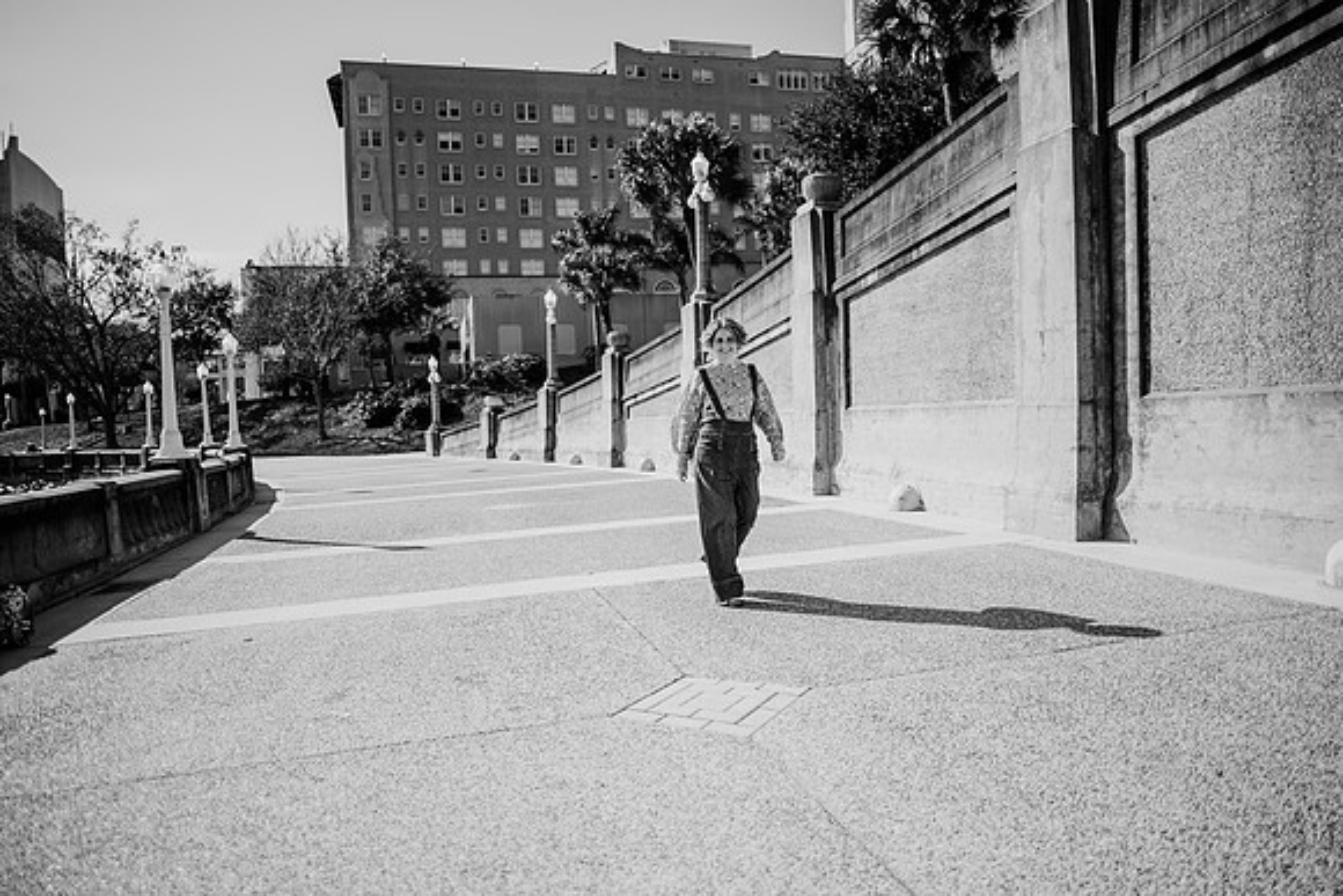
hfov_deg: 73.7
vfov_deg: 53.2
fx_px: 896
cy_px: 448
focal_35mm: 24
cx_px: 672
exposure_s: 1/2500
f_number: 2
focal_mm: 24
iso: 100
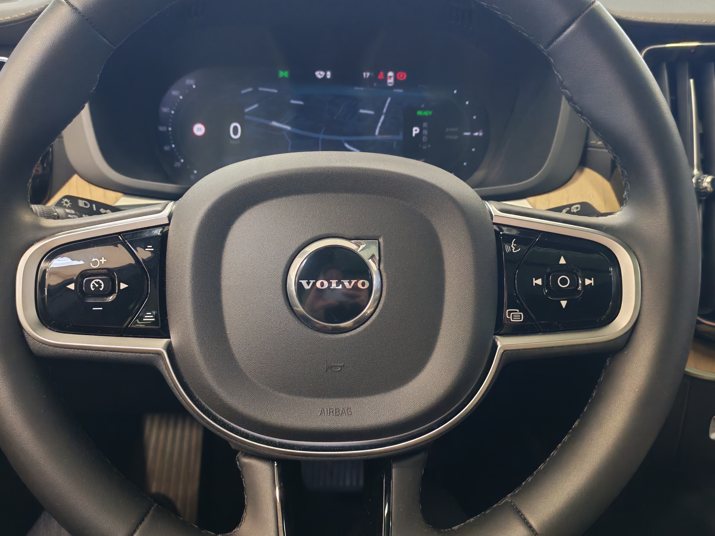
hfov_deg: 51.3
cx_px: 333
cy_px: 259
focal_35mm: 36
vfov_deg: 39.7
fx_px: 744
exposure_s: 1/50
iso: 1506
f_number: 1.9
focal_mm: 6.12
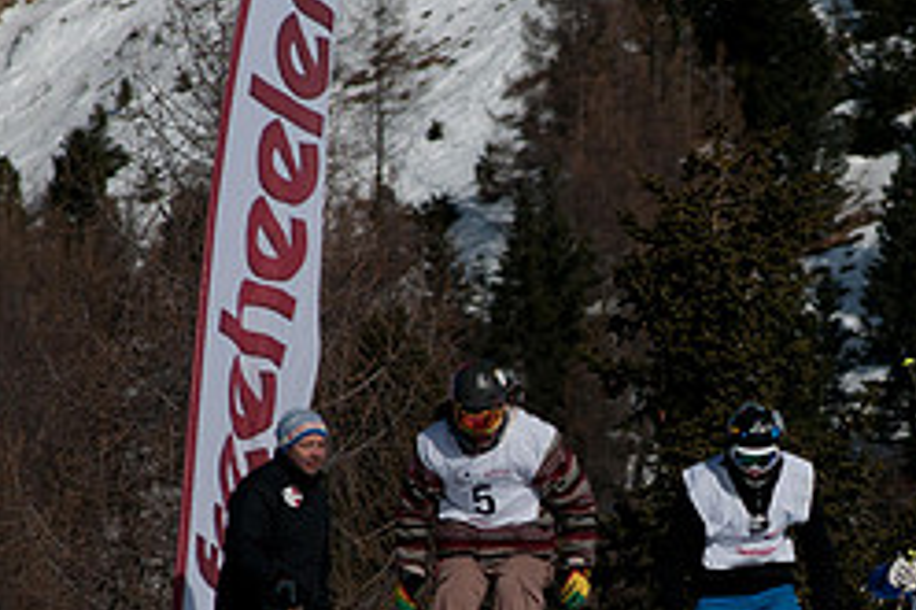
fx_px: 17824
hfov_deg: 2.9
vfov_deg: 2.0
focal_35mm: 701
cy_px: 560
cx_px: 772
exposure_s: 1/1250
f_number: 5.6
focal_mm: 200
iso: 200
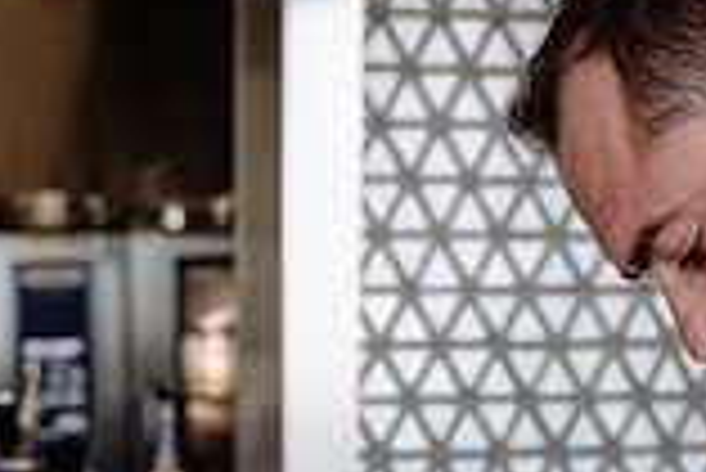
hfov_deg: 16.4
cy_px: 447
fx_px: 2434
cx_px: 193
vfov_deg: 11.0
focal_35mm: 124
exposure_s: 1/125
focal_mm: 33.5
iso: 64
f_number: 2.8
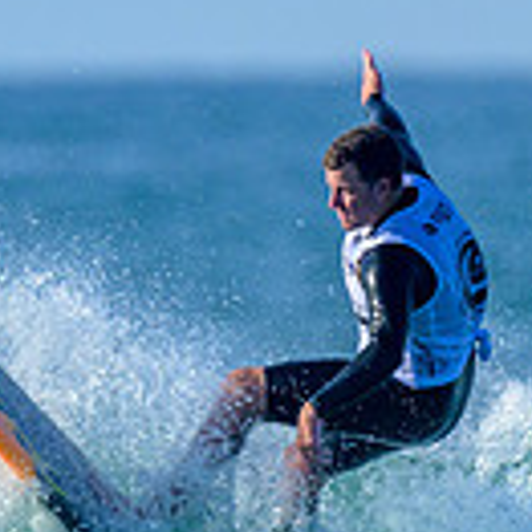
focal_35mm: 4145
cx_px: 239
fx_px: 72072
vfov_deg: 0.4
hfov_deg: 0.4
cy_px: 527
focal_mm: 800
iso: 320
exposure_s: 1/2000
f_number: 6.3
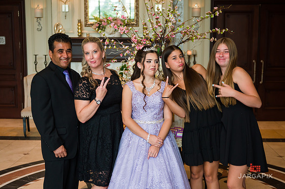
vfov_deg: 25.5
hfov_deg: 37.6
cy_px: 105
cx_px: 142
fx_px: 418
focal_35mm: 53
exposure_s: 1/200
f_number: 3.2
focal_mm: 44
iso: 800
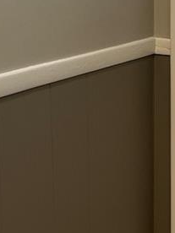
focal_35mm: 113
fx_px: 762
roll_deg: +0.7
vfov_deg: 17.4
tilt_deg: -15.0
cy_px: 108
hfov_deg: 13.0
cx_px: 155
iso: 80
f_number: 1.6
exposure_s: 1/60
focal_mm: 5.1
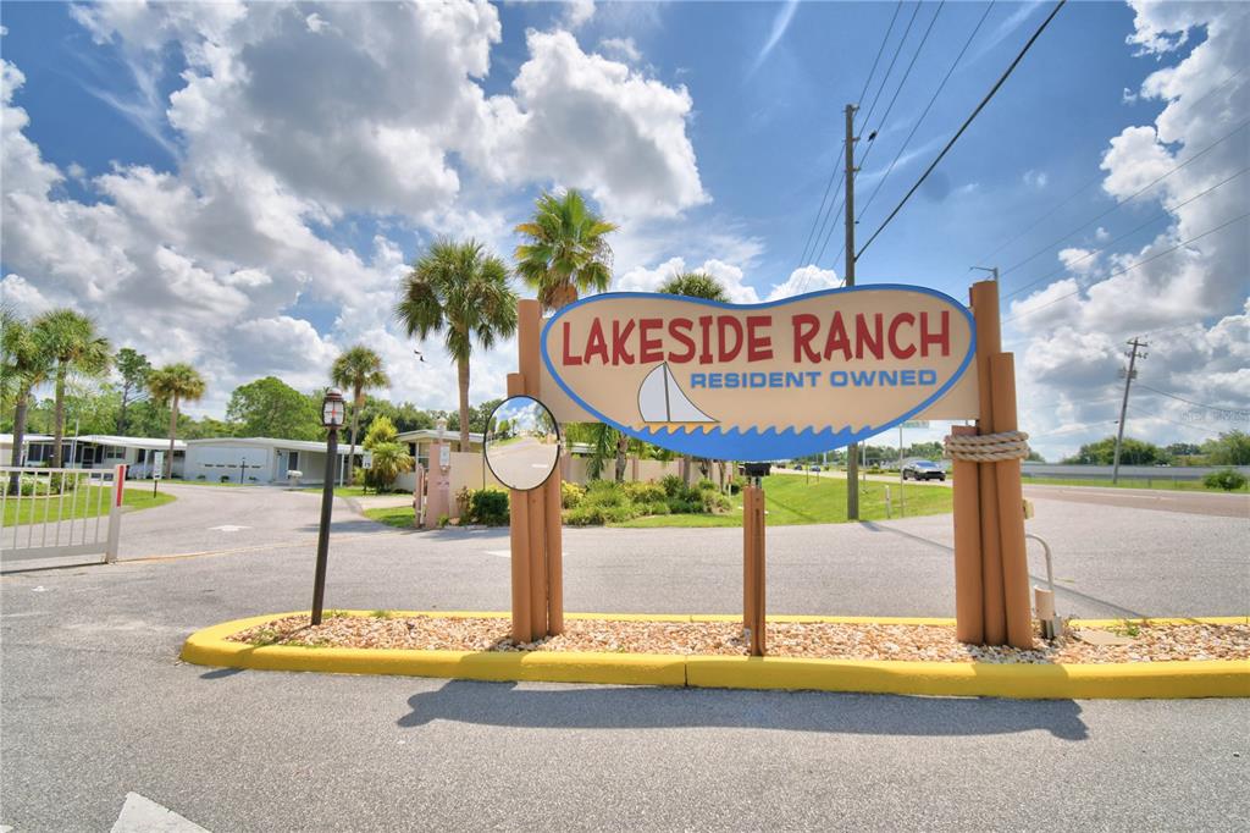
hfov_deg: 100.4
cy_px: 416
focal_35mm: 15
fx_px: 521
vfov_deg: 77.3
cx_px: 625
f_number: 4.5
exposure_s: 1/2000
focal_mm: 10
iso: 100
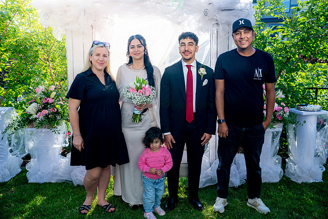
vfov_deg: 46.4
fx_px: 255
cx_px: 164
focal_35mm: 28
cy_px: 110
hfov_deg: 65.5
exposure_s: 1/500
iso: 200
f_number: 3.5
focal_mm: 28
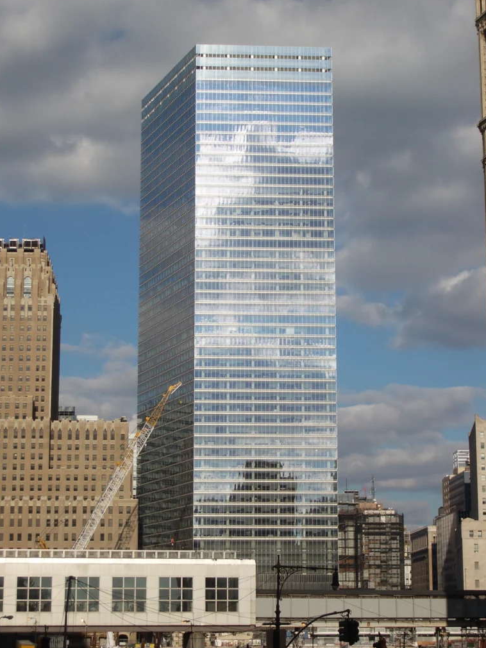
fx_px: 1403
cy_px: 324
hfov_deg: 19.6
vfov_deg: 26.0
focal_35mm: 75
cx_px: 243
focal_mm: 12.2
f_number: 6.2
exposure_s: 1/640
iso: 80
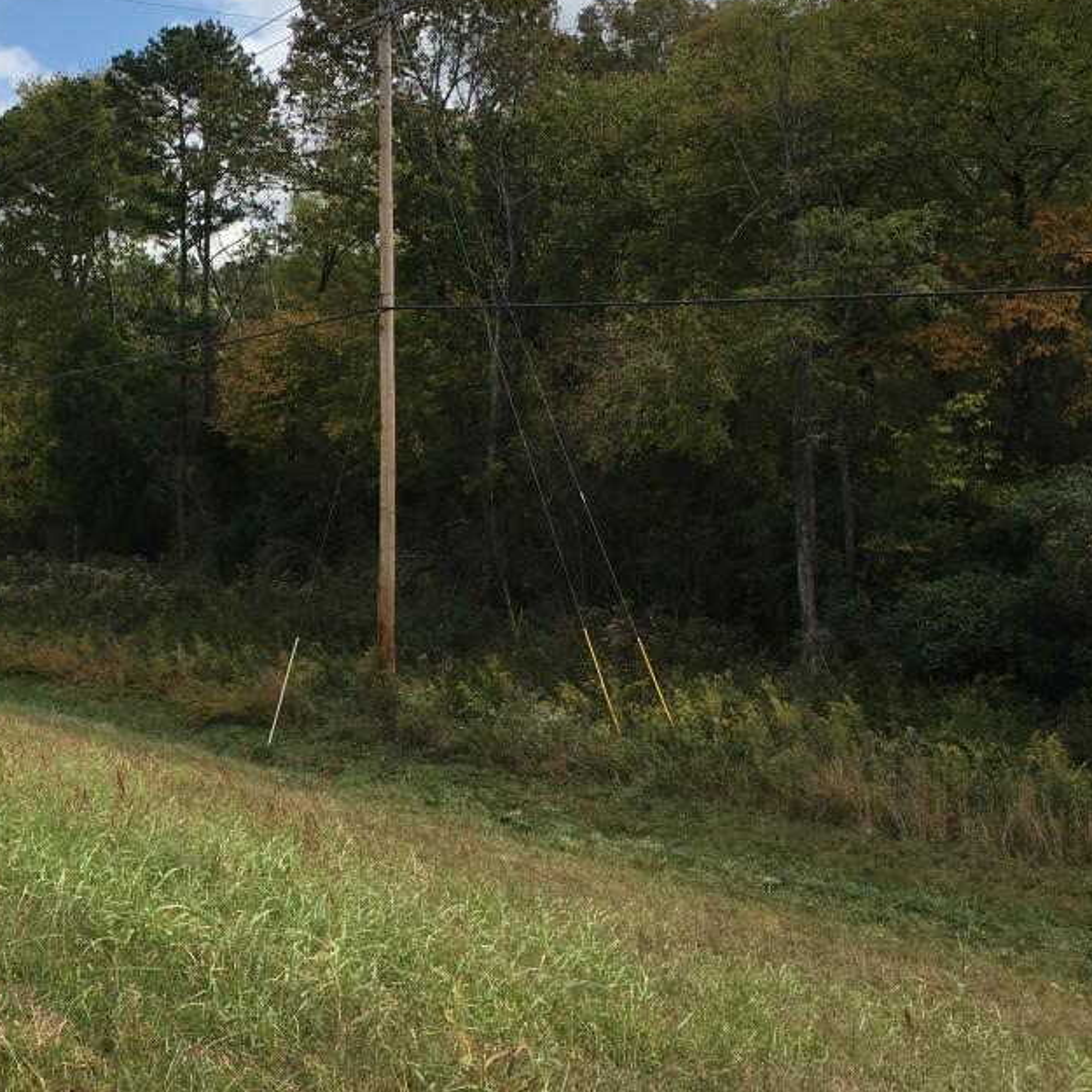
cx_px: 203
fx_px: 1499
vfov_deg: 40.0
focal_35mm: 42
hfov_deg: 38.4
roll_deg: +1.8
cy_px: 477
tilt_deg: +0.1
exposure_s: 1/1261
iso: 25
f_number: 2.2
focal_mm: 4.15
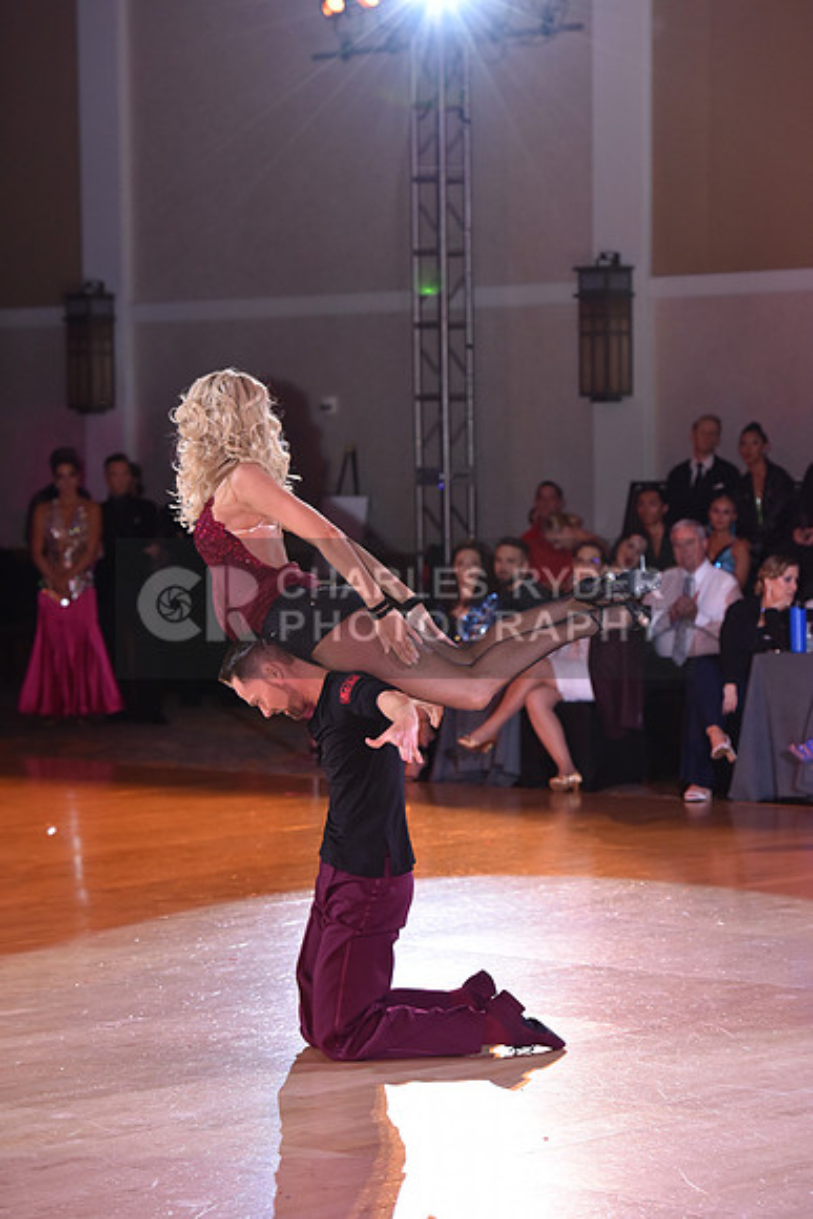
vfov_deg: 17.6
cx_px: 406
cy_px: 610
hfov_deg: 11.8
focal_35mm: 116
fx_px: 3927
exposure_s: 1/250
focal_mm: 116
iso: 1600
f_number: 4.5
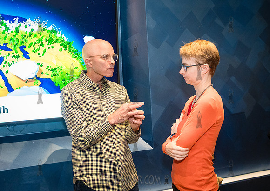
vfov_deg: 29.2
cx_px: 124
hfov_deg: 40.5
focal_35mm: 48
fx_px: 366
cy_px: 92
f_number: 4
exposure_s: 1/320
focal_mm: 44
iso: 6400
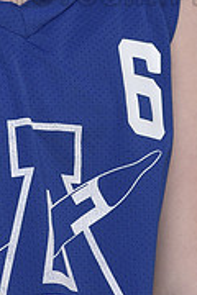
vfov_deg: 3.5
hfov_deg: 2.4
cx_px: -13
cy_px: -77
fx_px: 4760
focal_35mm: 580
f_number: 5
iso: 160
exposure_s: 1/320
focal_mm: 180
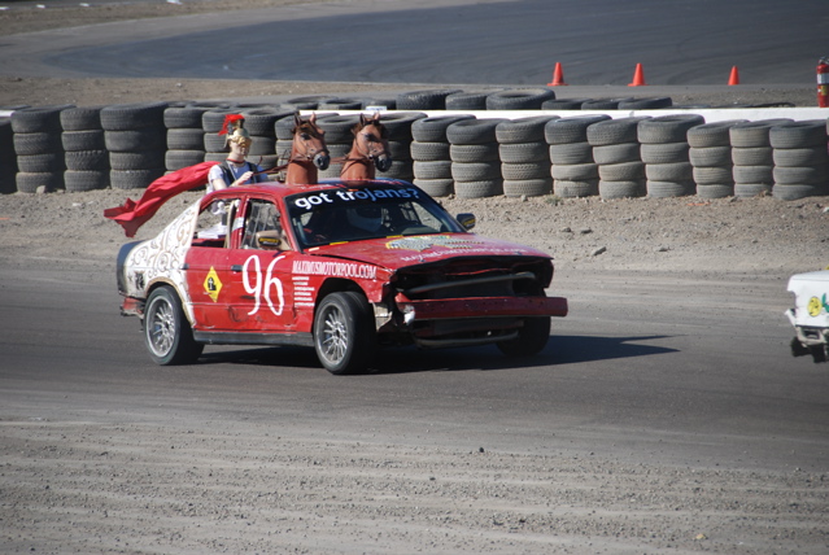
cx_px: 414
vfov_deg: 4.6
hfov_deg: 6.9
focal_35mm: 300
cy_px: 278
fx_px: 6918
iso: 200
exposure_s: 1/800
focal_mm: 200
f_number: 5.6
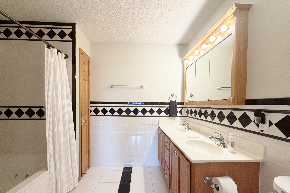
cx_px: 144
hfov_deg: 100.4
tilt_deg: -1.3
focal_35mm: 15
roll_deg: +0.2
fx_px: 121
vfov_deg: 77.1
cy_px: 107
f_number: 2.2
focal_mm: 2.22
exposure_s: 1/120
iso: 250
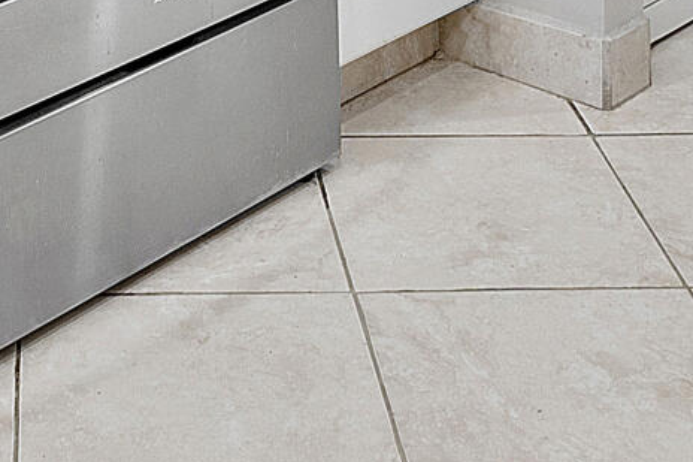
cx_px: 78
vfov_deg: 11.3
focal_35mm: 97
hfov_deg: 20.6
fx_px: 1866
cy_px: -703
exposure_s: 1/2.5
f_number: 11
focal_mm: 10
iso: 160
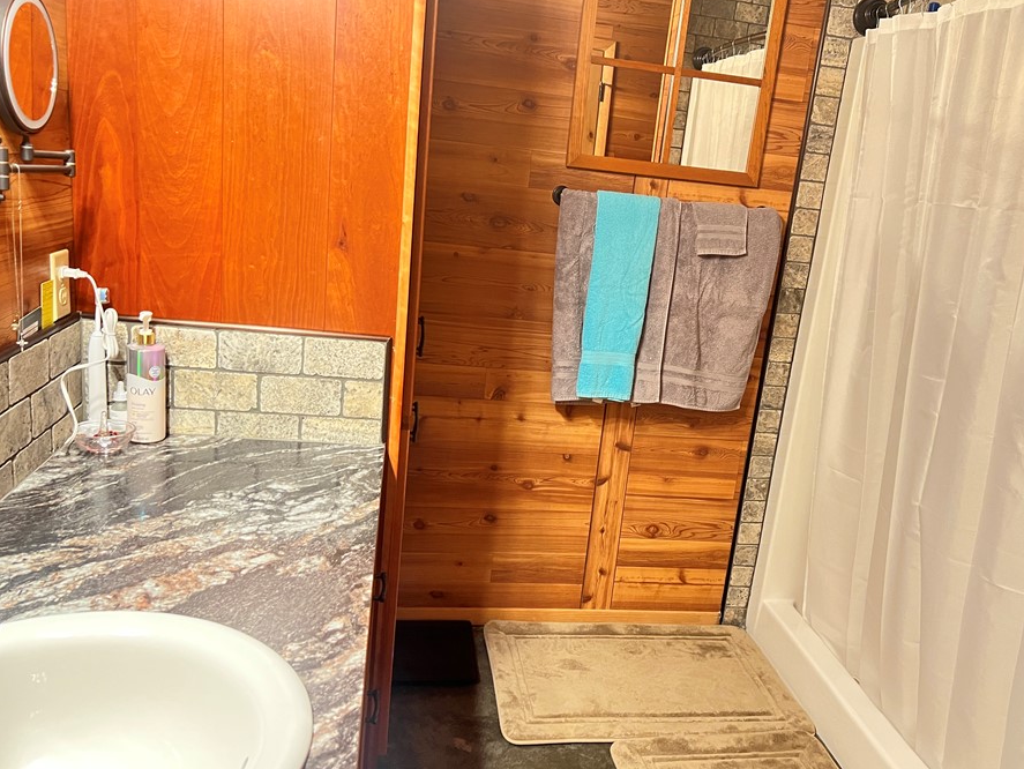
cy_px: 401
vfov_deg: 46.8
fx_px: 888
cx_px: 571
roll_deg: -6.6
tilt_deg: -15.9
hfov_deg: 59.8
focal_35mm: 30
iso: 400
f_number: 1.5
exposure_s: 1/40
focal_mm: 5.7
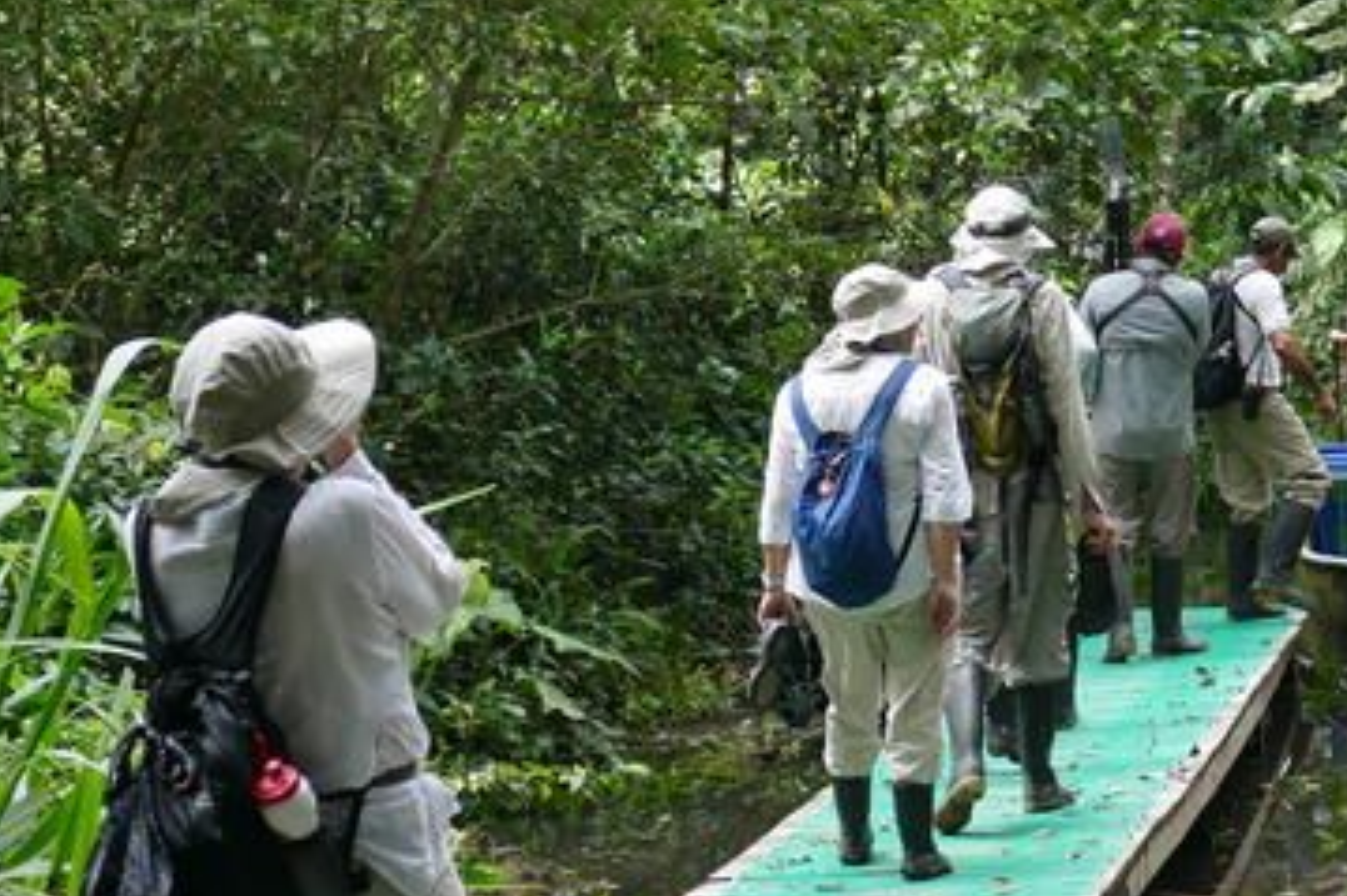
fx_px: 4787
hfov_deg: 15.9
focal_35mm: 128
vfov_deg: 10.7
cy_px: 679
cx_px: 1129
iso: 200
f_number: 3.4
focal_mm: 18.77
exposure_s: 1/250
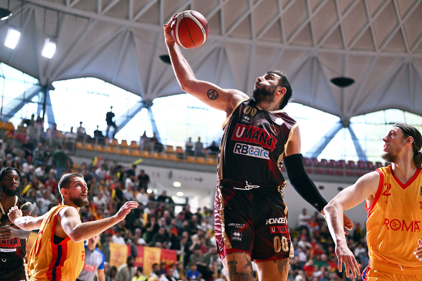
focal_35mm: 70
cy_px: 140
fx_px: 820
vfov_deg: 19.4
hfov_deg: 28.8
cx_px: 211
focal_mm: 70
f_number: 3.2
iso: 3200
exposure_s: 1/1600
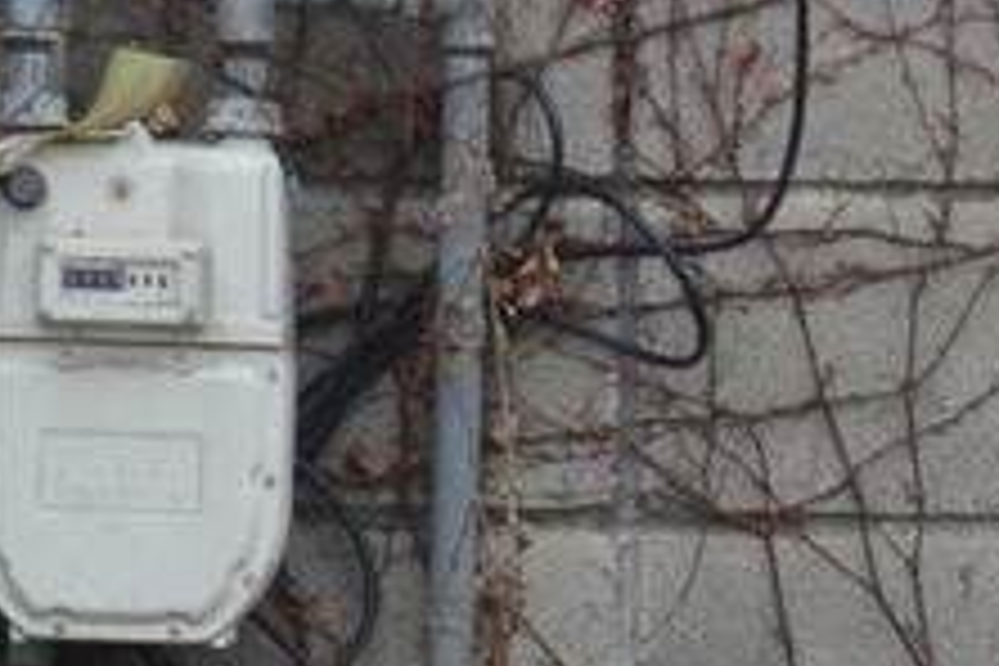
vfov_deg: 3.1
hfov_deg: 4.5
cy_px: 927
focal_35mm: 446
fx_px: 12367
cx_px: 2686
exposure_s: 1/250
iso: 400
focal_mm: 55
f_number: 8
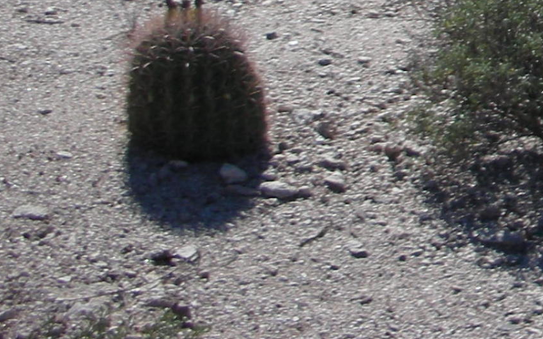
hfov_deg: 14.6
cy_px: -356
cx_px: 873
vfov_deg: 9.3
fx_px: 1938
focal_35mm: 131
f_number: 8.5
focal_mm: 5.8
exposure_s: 1/132
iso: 50
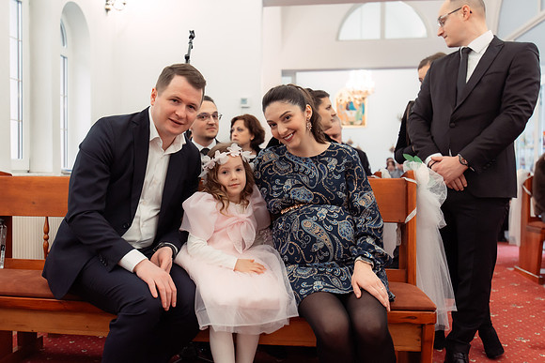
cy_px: 197
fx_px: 525
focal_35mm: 35
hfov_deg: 54.6
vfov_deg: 38.2
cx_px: 230
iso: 800
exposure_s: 1/160
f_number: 2.8
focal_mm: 30
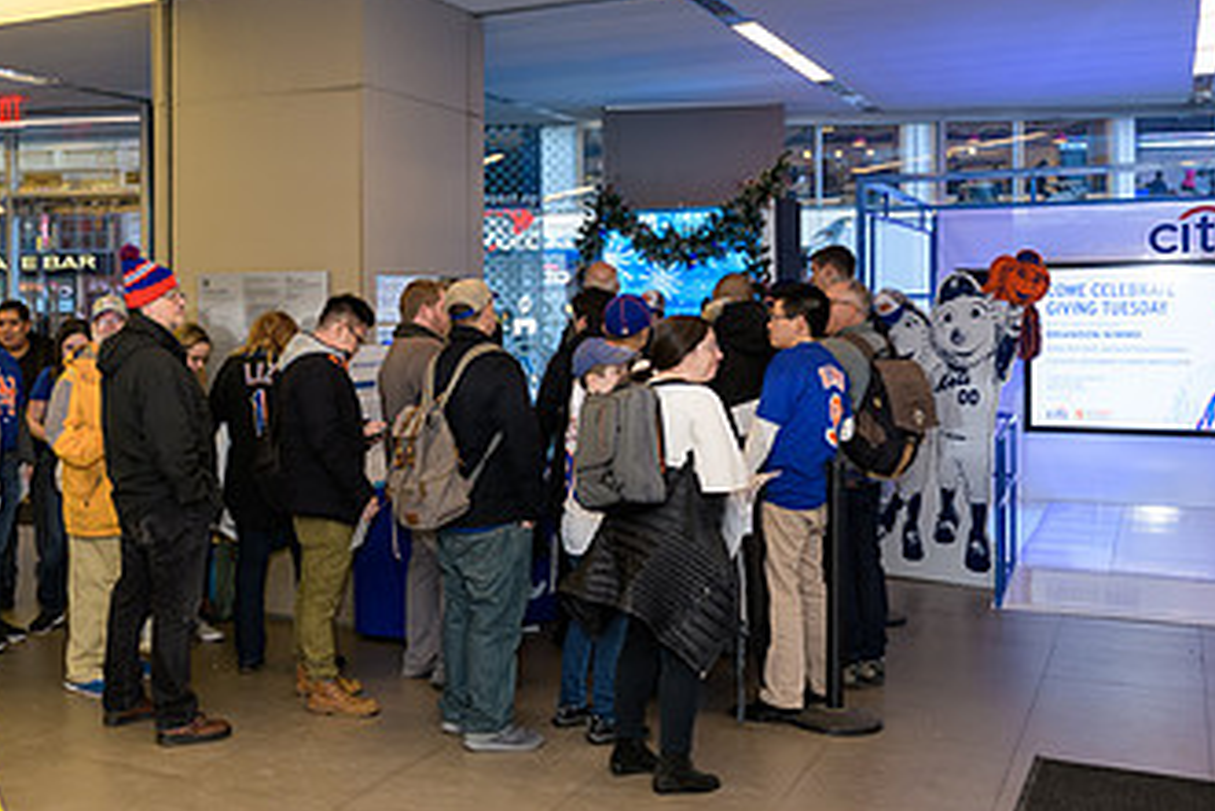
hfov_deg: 44.5
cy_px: 332
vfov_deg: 31.8
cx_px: 275
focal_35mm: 42
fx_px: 1418
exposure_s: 1/125
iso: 400
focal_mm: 24
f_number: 3.2
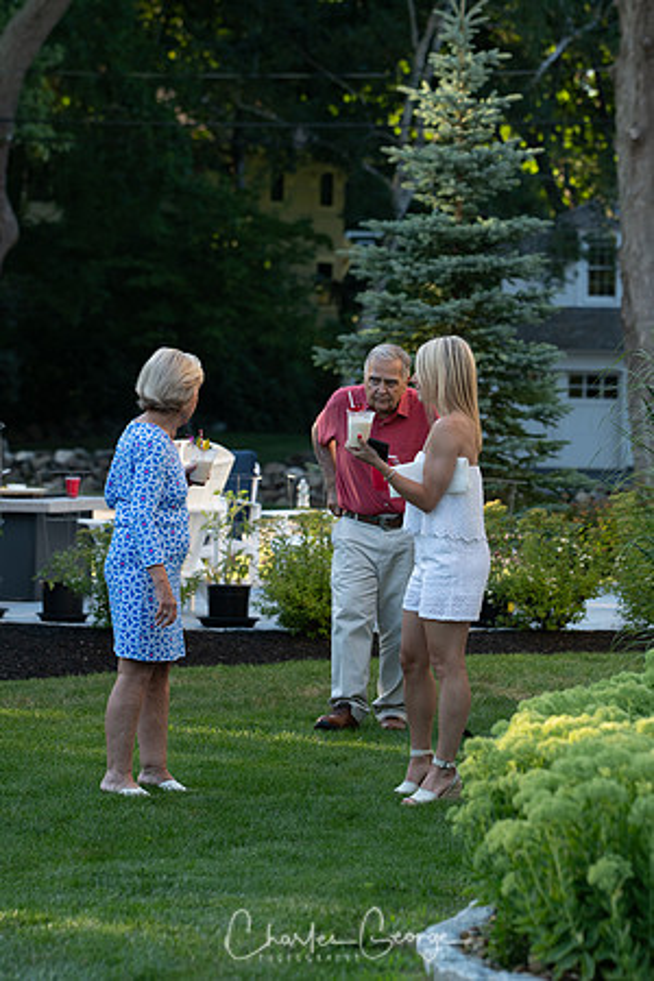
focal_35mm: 153
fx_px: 4169
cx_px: 327
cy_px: 490
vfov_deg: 13.4
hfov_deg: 9.0
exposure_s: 1/320
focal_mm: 102
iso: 400
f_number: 4
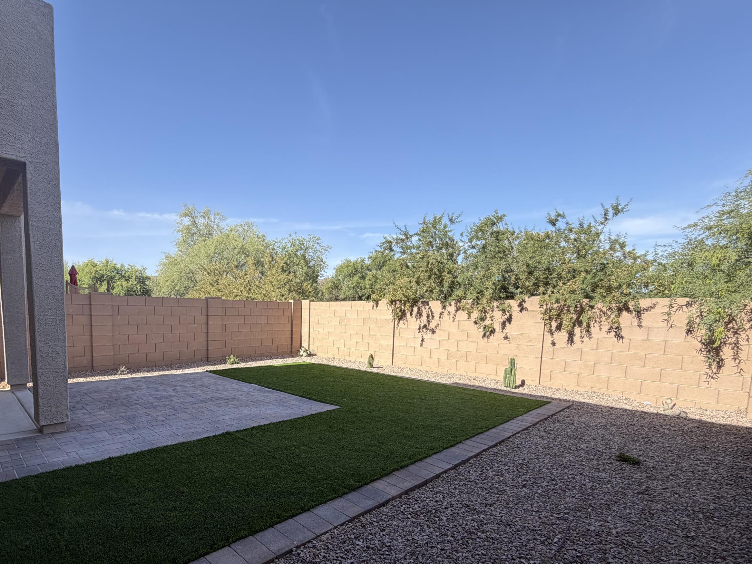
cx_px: 283
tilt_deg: -5.7
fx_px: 391
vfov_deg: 70.4
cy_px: 354
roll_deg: -0.9
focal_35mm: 18
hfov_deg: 86.1
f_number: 2.2
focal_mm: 2.22
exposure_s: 1/770
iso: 32
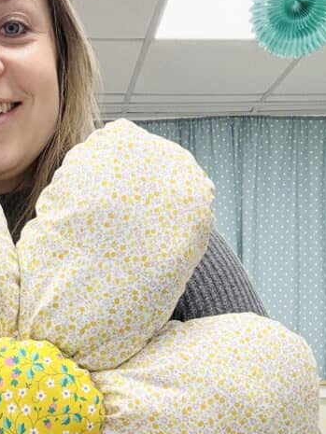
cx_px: 39
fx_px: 828
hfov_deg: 21.8
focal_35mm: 66
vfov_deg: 29.1
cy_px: 300
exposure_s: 1/50
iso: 50
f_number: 1.9
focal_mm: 2.69
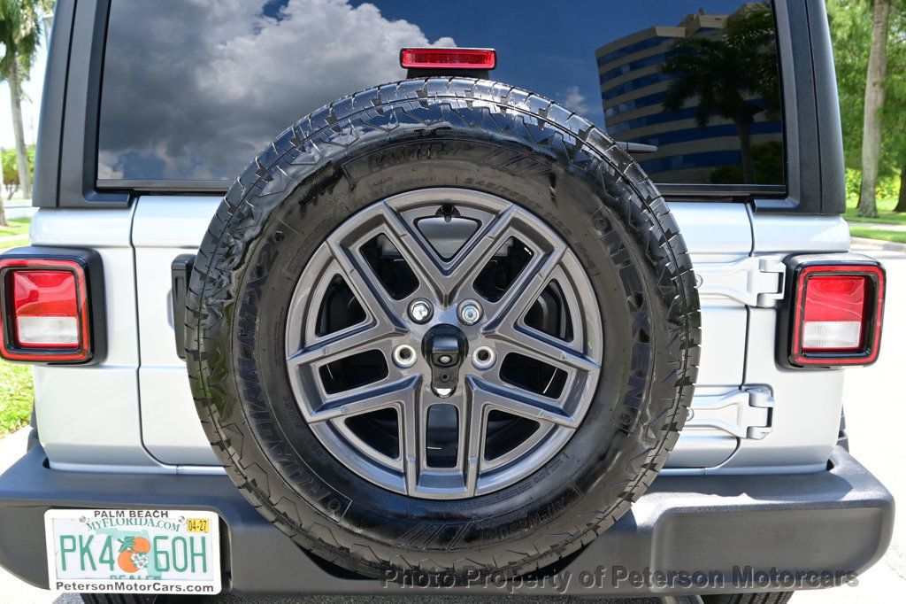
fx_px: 755
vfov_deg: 43.6
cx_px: 453
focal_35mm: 30
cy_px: 302
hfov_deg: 61.9
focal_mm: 20
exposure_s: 1/100
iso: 100
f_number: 5.6
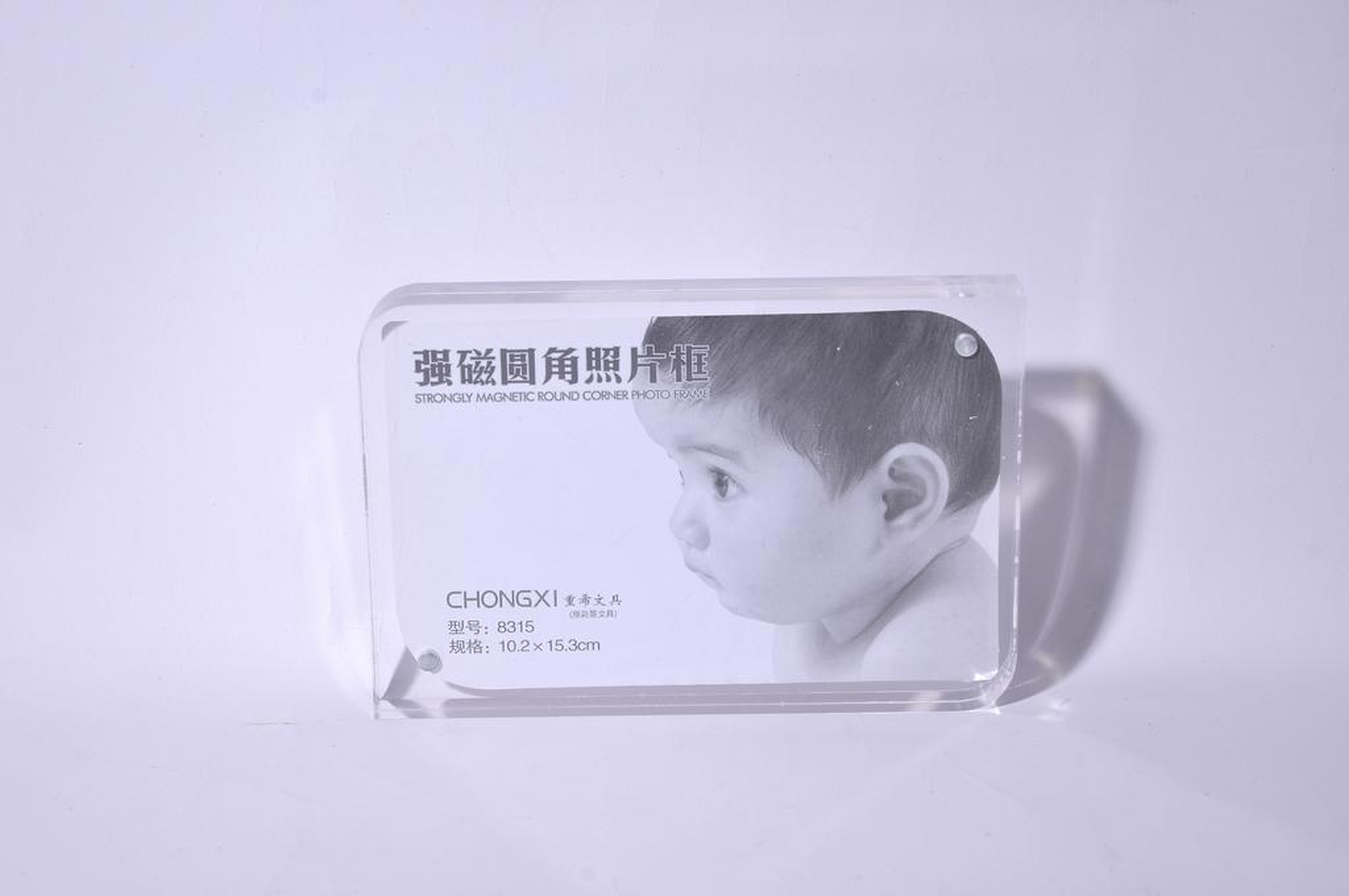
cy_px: 448
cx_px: 674
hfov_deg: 41.2
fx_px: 1796
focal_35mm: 48
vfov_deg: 28.0
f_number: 11
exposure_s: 1/100
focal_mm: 32
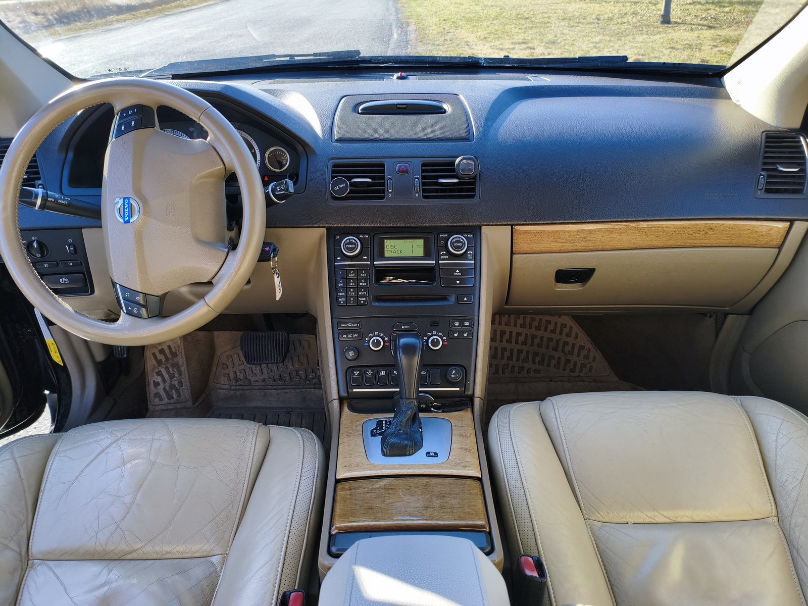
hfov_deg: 67.3
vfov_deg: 53.1
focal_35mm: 26
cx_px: 404
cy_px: 303
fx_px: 607
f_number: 1.5
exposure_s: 1/654
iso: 80
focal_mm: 4.94
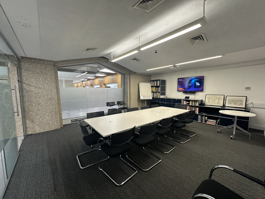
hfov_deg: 102.1
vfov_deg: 85.7
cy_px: 100
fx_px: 107
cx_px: 132
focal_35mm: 14
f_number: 2.2
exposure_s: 1/100
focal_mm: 2.22
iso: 250
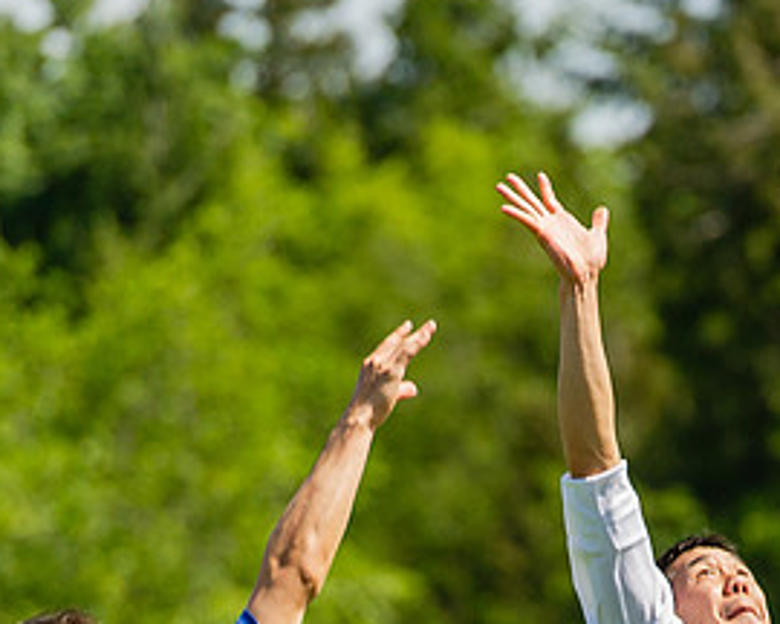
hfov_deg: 3.3
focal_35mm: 583
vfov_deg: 2.7
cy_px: 631
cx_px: 880
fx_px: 13459
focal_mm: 200
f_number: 4
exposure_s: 1/2000
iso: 360
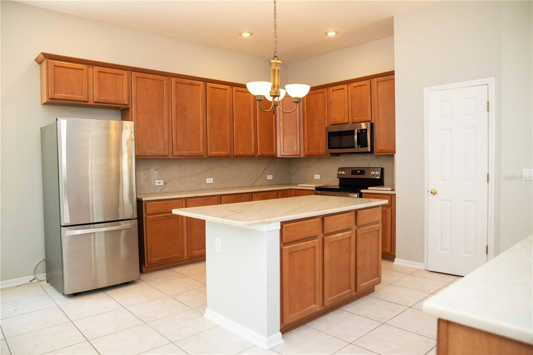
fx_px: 355
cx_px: 266
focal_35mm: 24
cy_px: 178
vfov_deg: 53.1
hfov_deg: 73.8
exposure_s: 1/200
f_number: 4.5
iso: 1000
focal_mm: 24
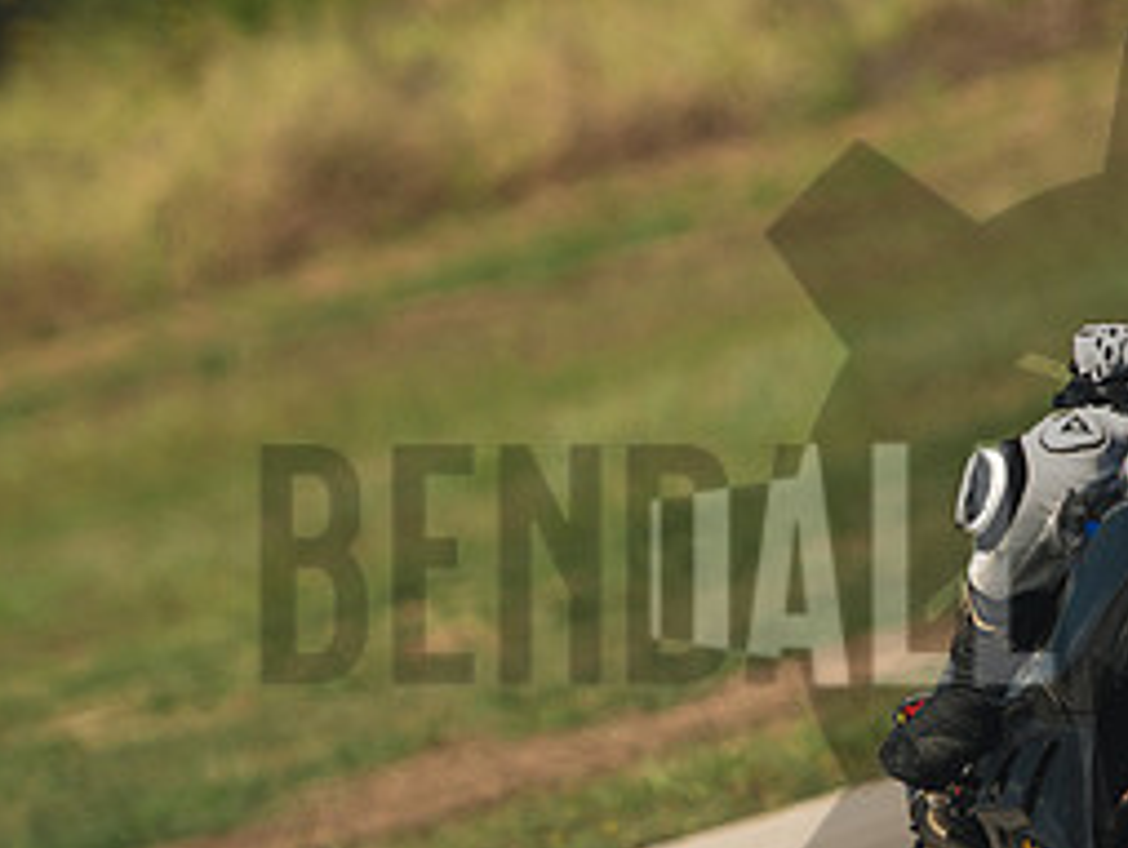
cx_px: 1527
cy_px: 659
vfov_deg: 1.1
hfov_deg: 1.5
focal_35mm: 1332
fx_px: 43446
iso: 160
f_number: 3.6
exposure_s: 1/1600
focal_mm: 280
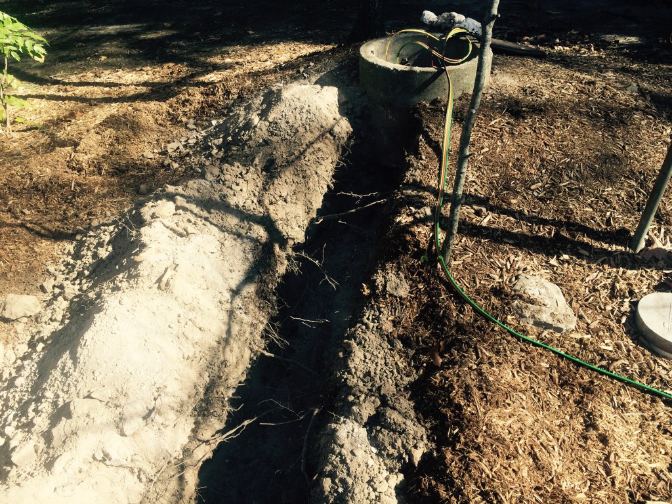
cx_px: 336
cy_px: 252
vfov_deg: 48.2
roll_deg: +4.5
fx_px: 563
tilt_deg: -34.4
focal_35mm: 29
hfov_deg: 61.7
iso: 32
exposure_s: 1/733
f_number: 2.2
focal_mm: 4.15
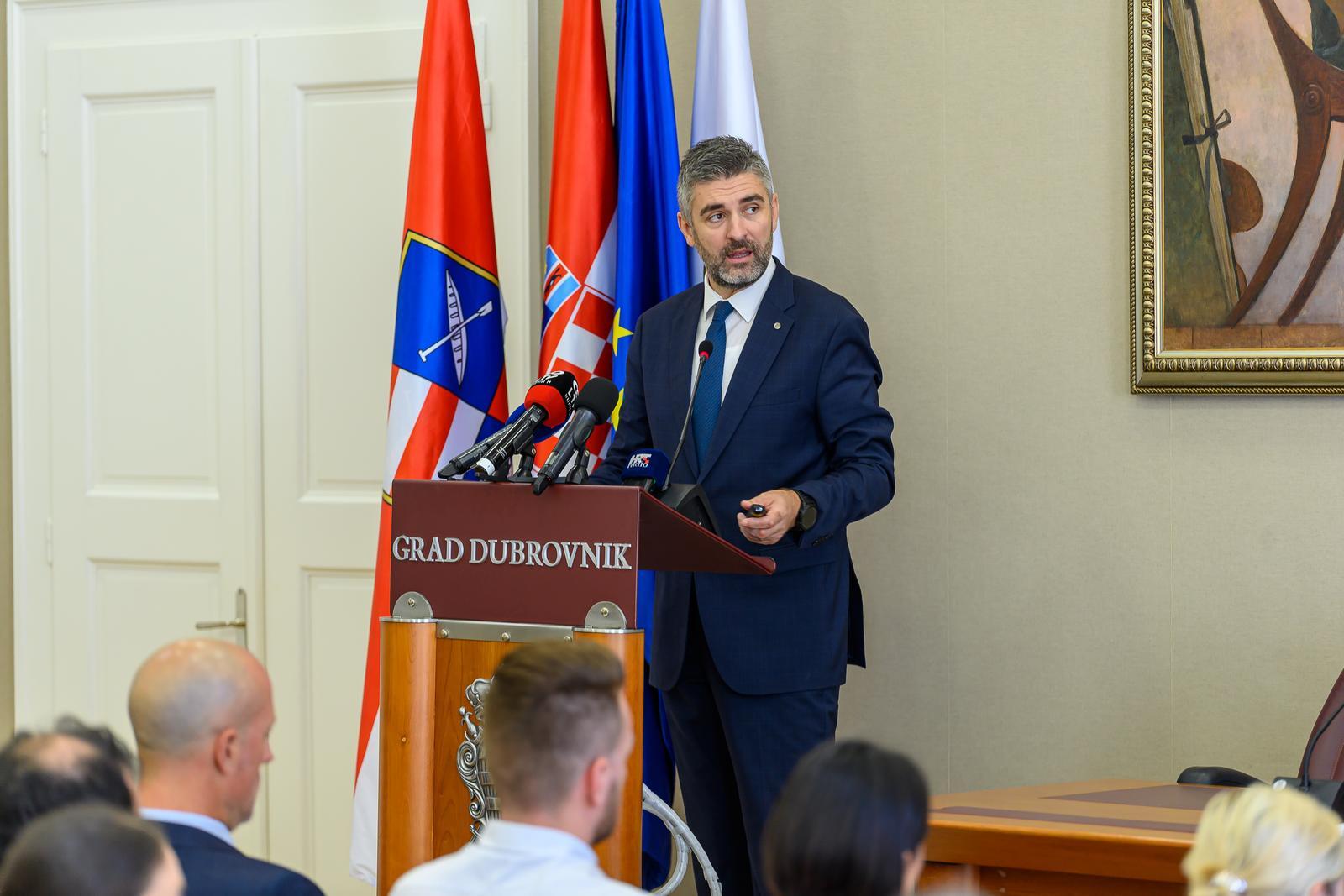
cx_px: 672
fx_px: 4667
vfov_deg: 11.0
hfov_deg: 16.4
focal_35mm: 125
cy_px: 448
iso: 900
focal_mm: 125
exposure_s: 1/160
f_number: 2.8
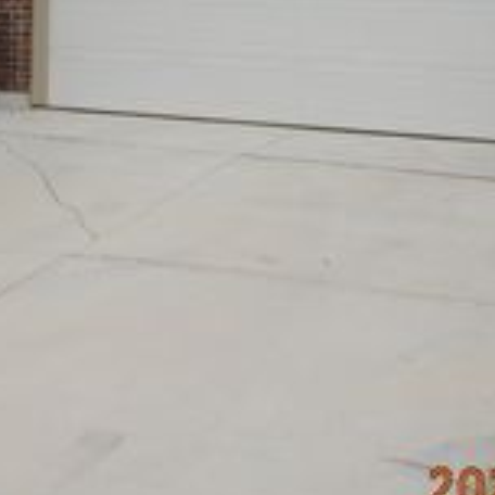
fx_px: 1132
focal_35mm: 70
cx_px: 169
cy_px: 5
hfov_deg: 24.5
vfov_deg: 23.6
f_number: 4.1
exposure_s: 1/1500
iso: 125
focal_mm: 4.3
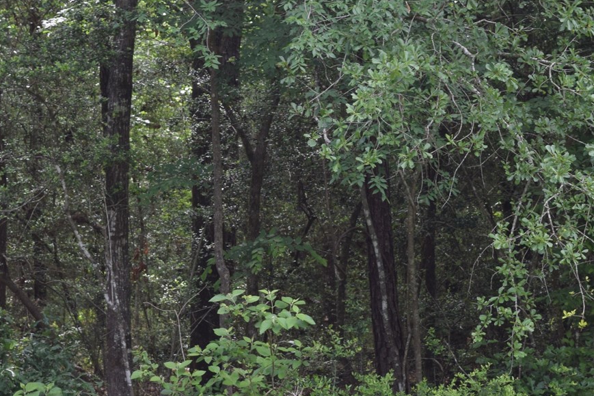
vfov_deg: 7.6
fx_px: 2969
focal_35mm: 180
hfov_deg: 11.4
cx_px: 387
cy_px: 185
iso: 400
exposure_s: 1/250
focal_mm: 48
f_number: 8
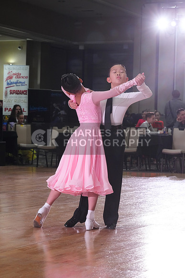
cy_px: 139
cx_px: 92
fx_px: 755
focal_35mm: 98
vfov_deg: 20.8
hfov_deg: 14.0
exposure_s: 1/200
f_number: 9
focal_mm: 98
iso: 4000
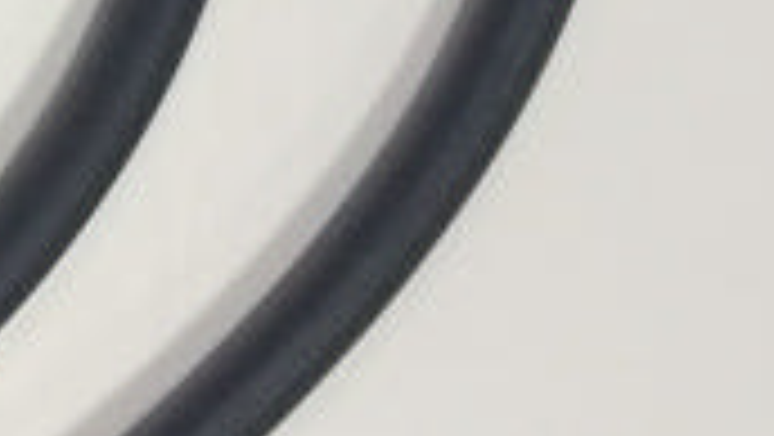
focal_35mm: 243
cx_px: -1040
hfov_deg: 8.2
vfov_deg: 4.6
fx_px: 4990
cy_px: -1308
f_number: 2.2
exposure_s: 1/30
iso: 40
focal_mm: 4.12
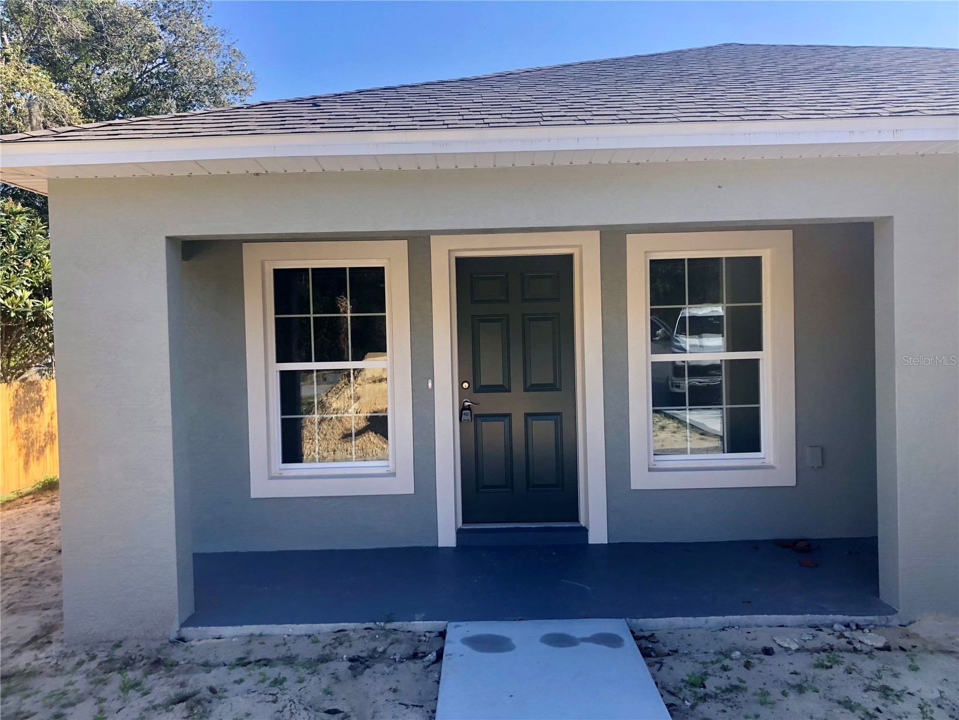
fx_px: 776
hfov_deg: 63.4
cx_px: 480
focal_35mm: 28
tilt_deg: -1.8
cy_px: 360
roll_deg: +1.2
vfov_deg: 49.7
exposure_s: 1/533
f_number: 1.8
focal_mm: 3.99
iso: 20
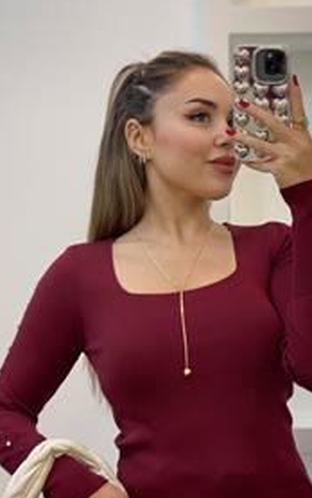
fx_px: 1114
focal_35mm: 82
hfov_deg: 15.9
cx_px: 176
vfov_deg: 25.2
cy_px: 243
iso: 80
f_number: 2
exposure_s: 1/100
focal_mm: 6
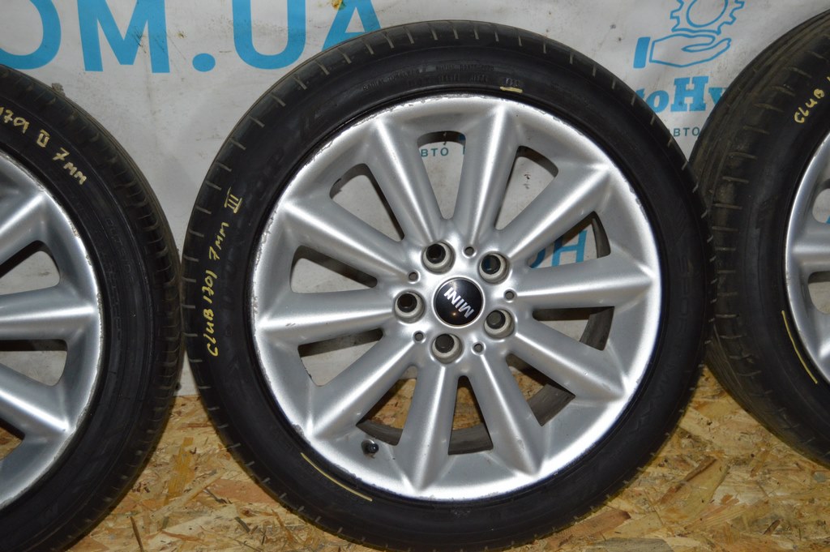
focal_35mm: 57
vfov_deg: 23.7
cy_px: 276
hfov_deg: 35.1
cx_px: 415
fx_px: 1313
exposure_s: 1/60
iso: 1250
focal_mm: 38
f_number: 4.8
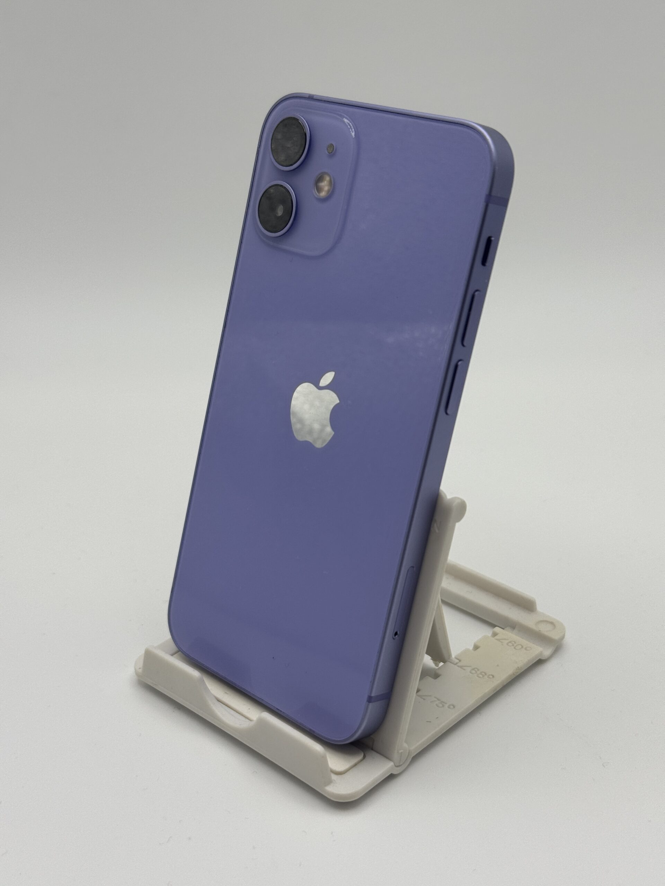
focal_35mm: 48
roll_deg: +1.2
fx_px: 1229
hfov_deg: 30.3
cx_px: 332
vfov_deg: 39.7
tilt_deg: -26.2
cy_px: 443
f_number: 1.78
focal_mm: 6.76
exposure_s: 1/1238
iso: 64
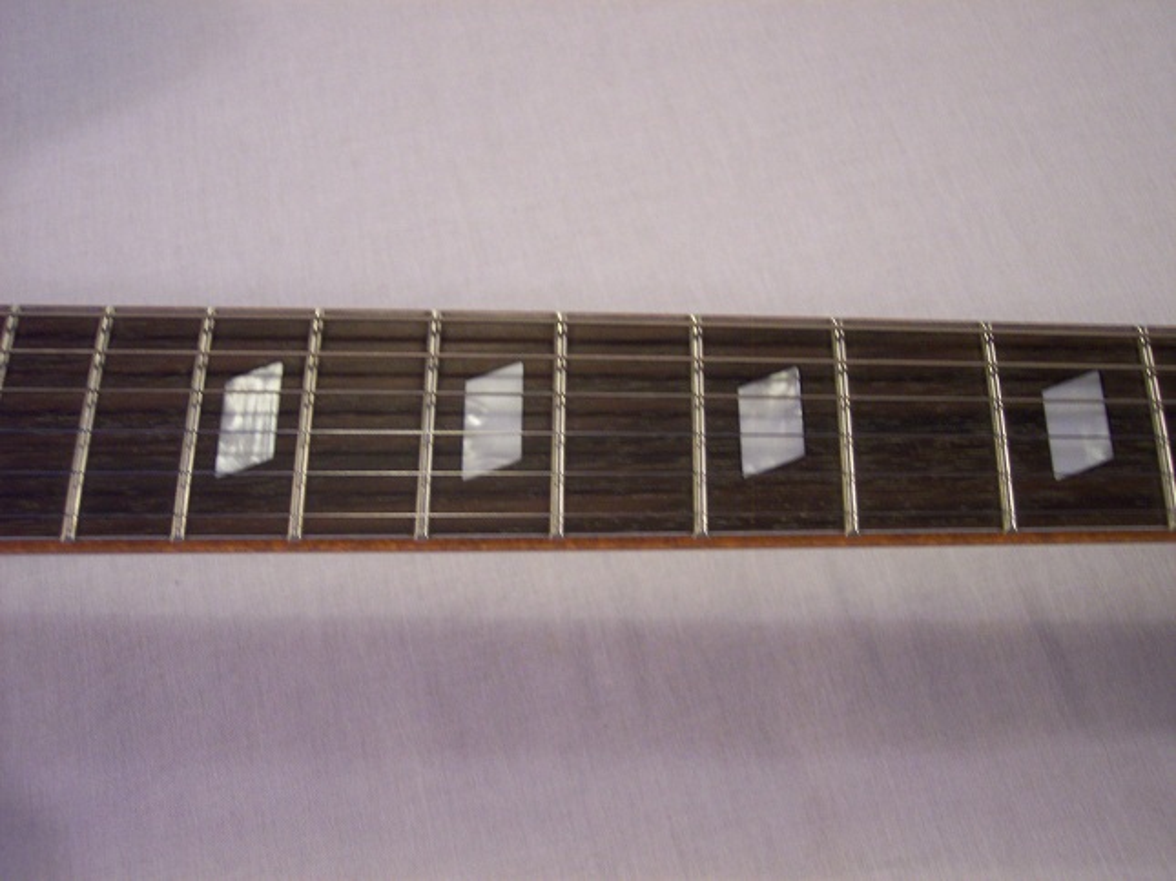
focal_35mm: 38
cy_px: 440
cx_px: 588
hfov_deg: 49.0
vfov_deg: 37.7
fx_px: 1290
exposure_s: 1/30
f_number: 2.8
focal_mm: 8
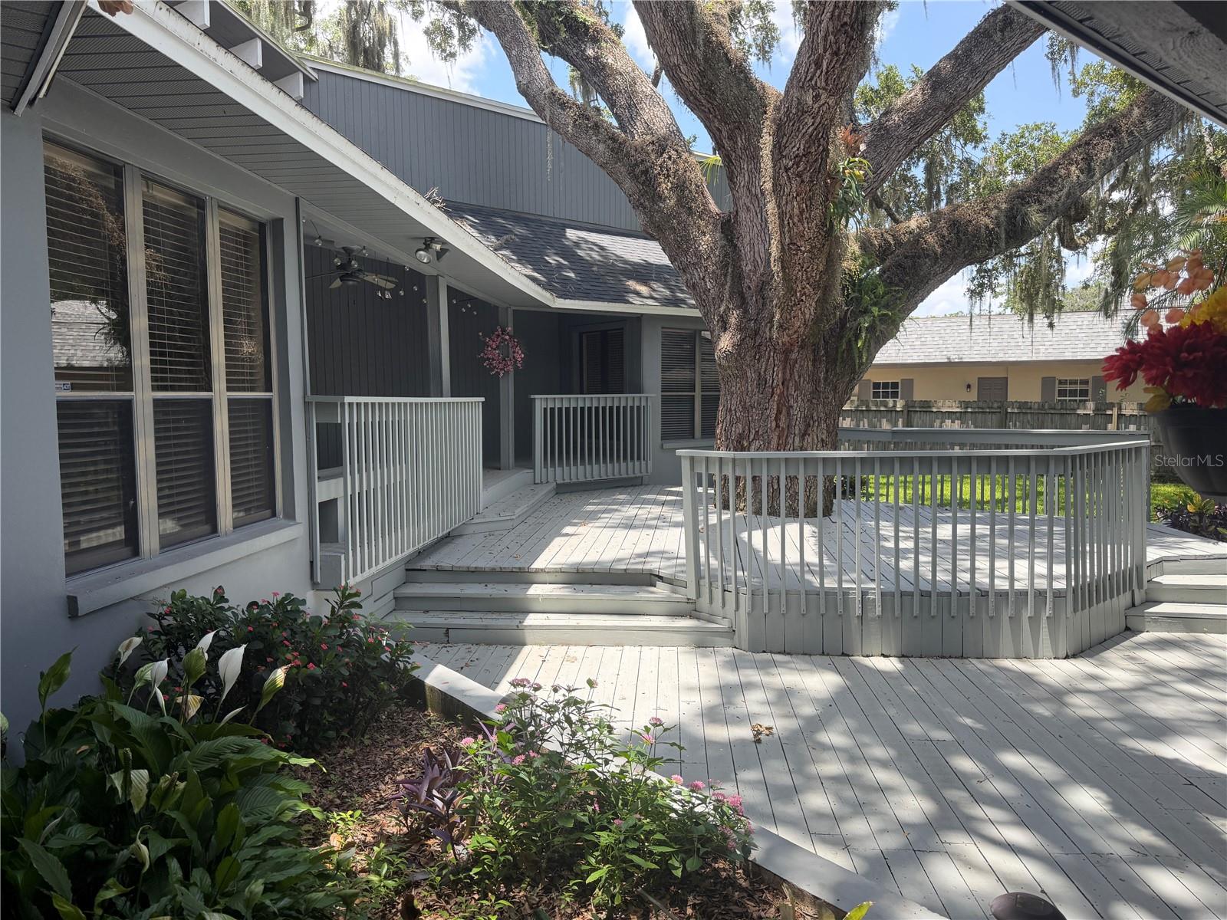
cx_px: 614
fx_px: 851
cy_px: 460
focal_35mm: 24
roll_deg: +0.8
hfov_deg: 71.6
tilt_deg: -3.8
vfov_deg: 56.8
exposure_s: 1/1106
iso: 100
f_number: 1.78
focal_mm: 6.76
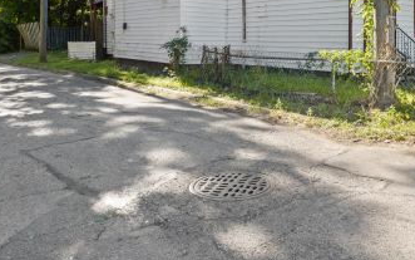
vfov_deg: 33.0
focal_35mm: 37
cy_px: 35
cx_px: 317
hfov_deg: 50.3
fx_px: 419
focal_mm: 16
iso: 400
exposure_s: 1/15
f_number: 11
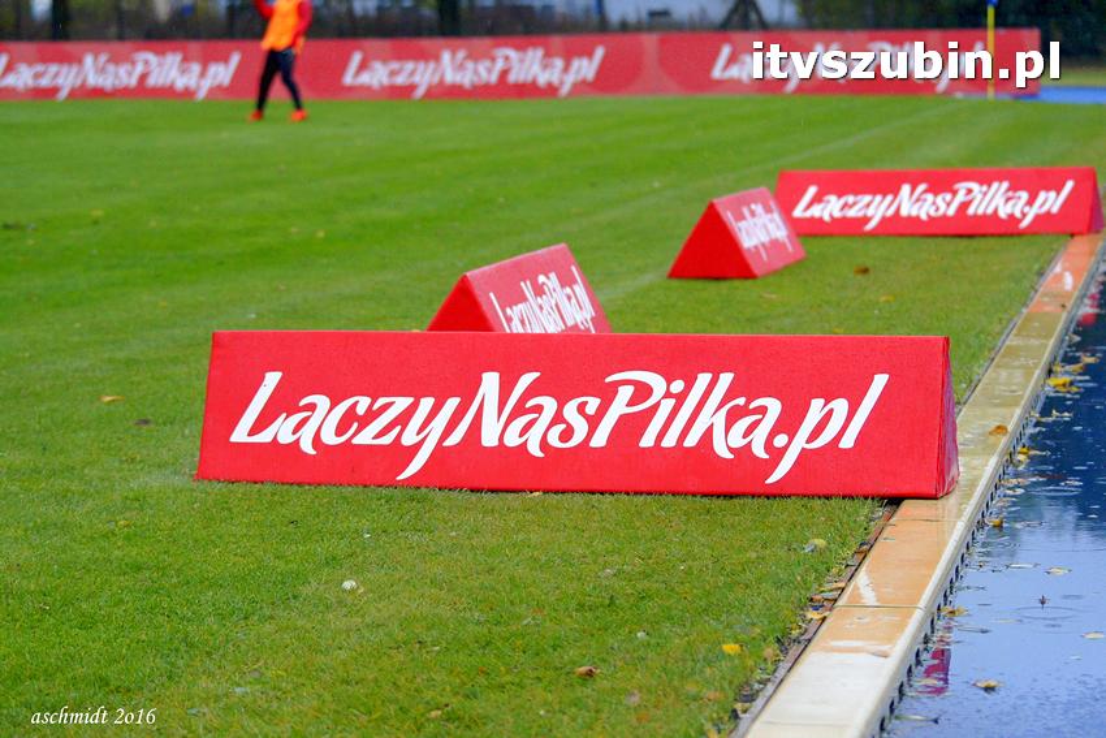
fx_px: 3457
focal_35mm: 112
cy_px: 369
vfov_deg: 12.2
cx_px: 553
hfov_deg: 18.2
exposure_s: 1/800
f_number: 4.5
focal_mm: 75
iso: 1000
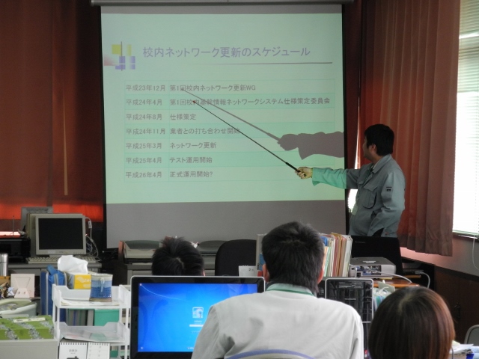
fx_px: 1868
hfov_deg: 14.6
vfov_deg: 11.0
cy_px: 180
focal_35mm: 135
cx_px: 240
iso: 360
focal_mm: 28.9
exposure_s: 1/30
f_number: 5
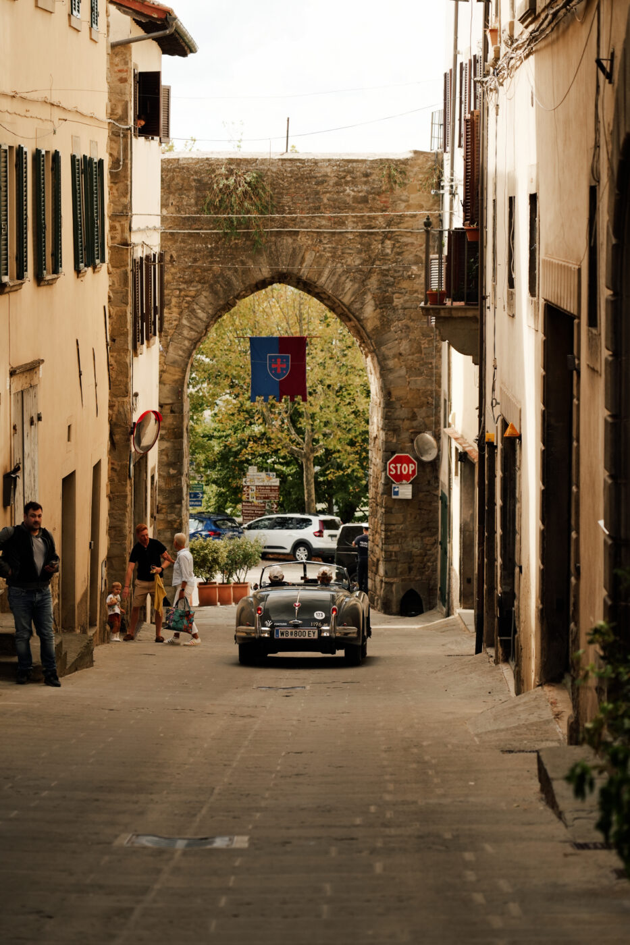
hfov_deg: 13.0
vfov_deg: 19.5
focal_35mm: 105
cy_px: 472
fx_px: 2757
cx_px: 315
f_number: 4.5
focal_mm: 105
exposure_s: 1/250
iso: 320
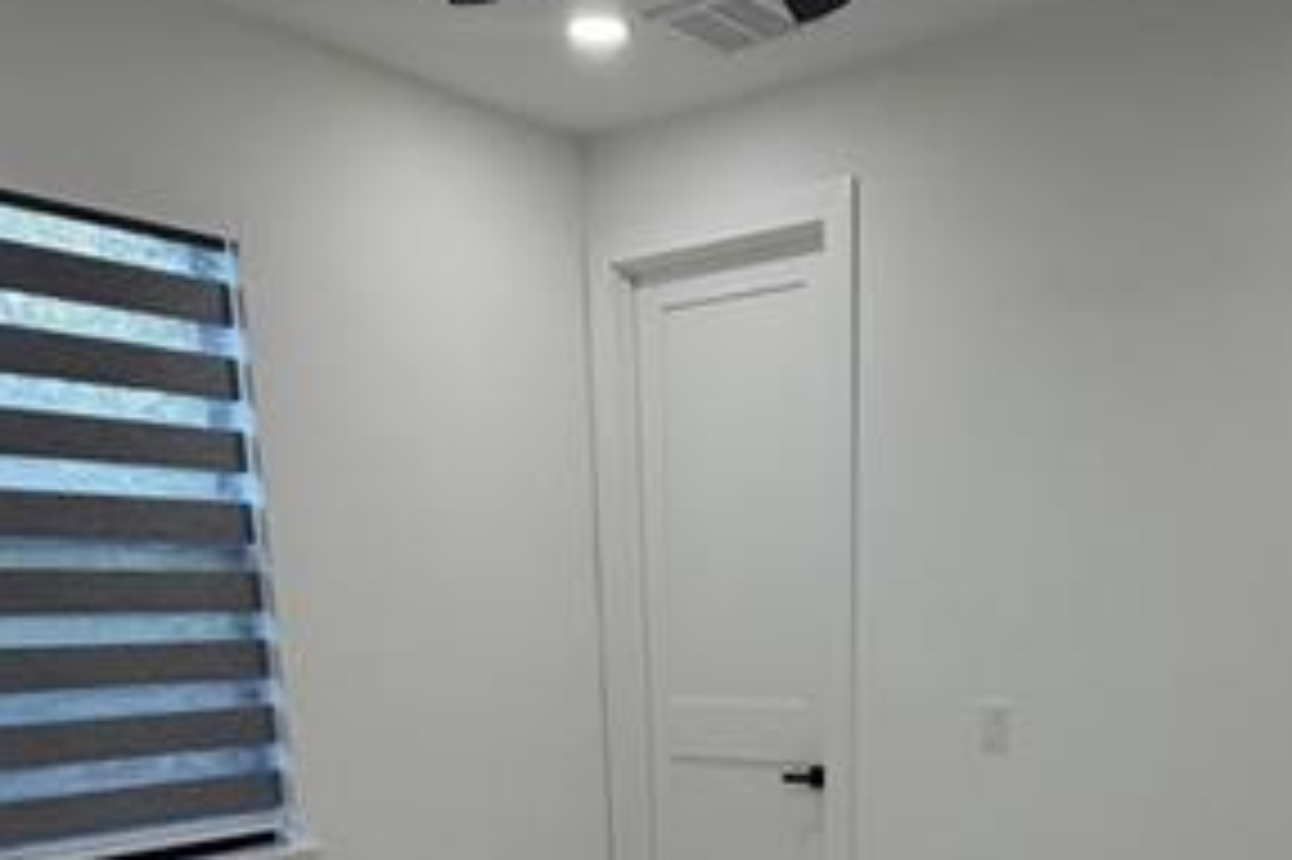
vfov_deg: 29.7
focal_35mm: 39
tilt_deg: -15.4
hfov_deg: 49.4
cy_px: 1013
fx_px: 1399
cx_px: 743
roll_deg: +1.1
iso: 125
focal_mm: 2.22
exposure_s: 1/120
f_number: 2.2
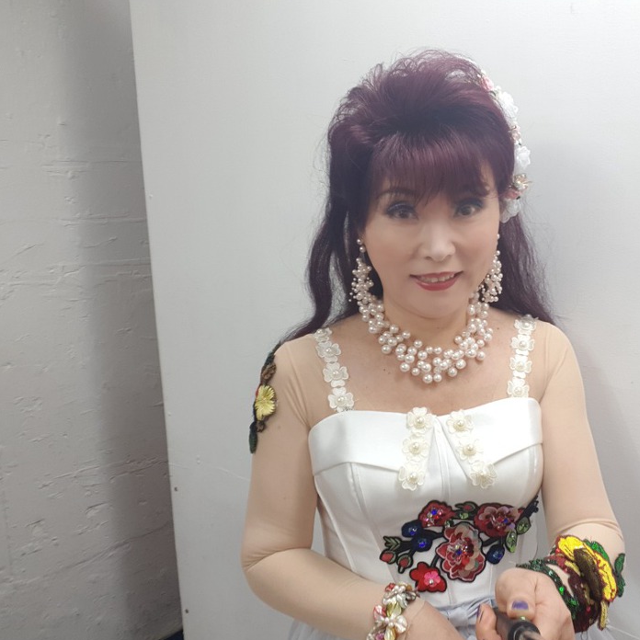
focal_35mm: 30
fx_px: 628
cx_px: 433
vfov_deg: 54.0
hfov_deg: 52.9
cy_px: 324
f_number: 1.7
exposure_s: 1/40
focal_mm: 2.95
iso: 64
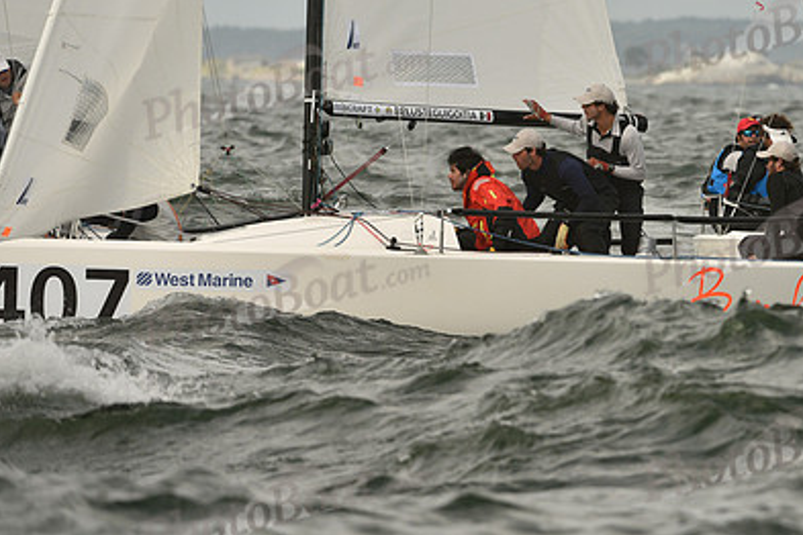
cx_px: 537
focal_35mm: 487
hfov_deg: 4.2
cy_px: 164
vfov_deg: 2.8
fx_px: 10862
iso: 320
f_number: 6.3
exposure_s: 1/1600
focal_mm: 330
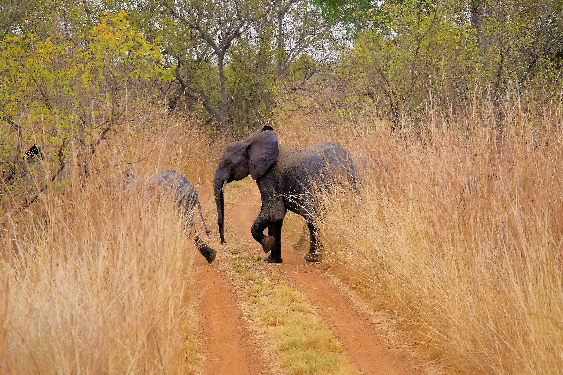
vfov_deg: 6.8
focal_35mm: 203
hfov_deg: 10.1
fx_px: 3174
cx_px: 282
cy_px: 188
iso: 800
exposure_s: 1/1000
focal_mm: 135
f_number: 5.6
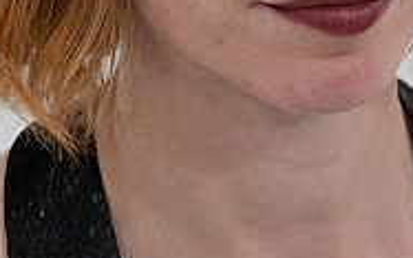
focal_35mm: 192
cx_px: 204
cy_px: -287
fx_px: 2162
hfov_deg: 10.9
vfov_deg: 6.6
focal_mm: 43
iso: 400
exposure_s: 1/640
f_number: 4
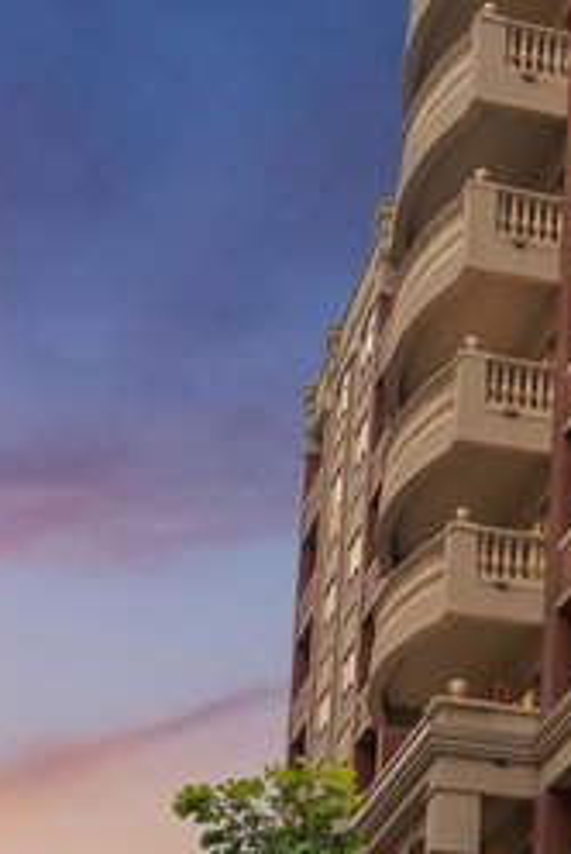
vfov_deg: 20.5
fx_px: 2349
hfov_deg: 13.0
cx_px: 891
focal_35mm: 99
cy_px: 601
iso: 160
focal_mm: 29
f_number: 8
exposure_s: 1/160
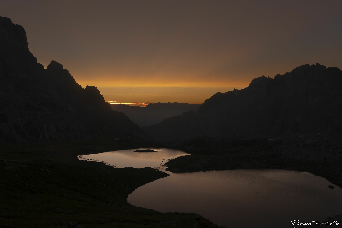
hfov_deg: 65.5
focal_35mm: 28
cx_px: 165
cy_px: 116
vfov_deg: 46.4
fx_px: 266
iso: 200
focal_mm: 18.2
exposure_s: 1/60
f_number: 13
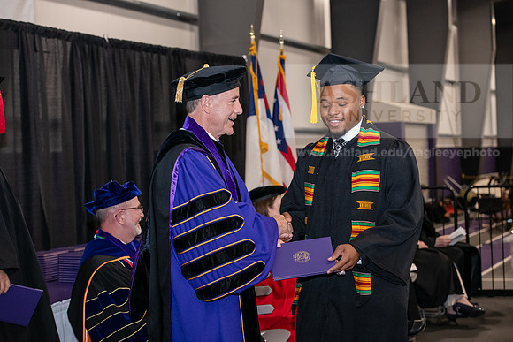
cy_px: 171
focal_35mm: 70
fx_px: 998
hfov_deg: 28.8
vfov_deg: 19.5
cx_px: 256
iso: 2500
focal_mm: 70
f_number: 5
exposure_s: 1/200
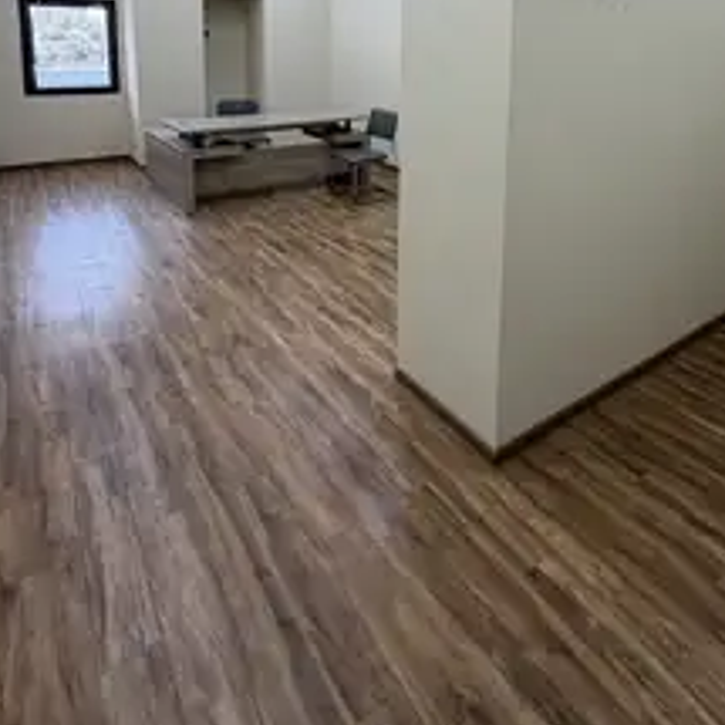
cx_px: 418
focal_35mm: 23
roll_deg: -0.8
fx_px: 545
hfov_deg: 66.9
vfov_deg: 60.3
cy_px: 118
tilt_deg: -7.1
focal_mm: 2.22
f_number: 2.2
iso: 100
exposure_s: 1/100
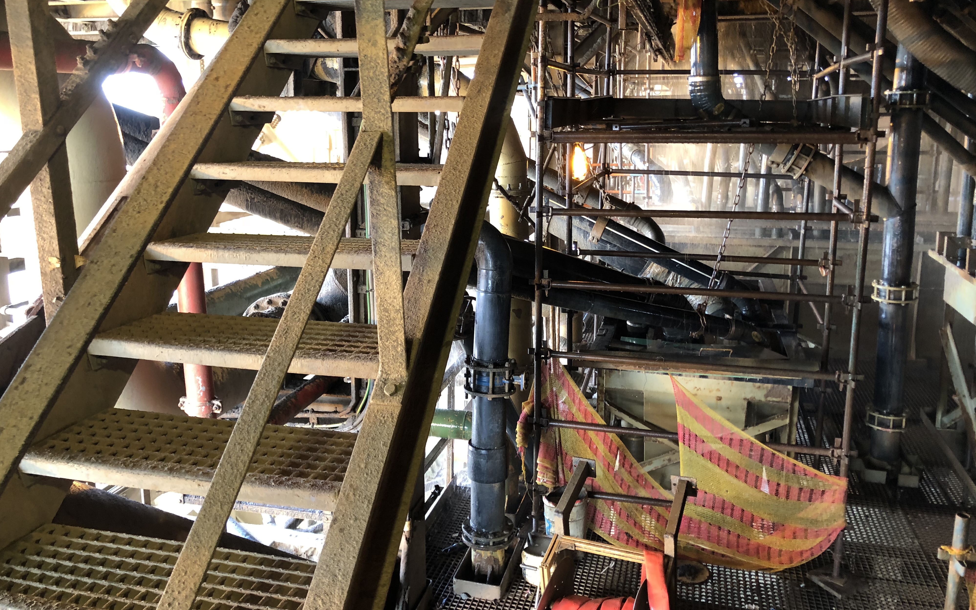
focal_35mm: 30
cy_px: 259
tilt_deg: -11.0
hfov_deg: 62.9
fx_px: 798
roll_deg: -1.1
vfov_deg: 41.7
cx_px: 485
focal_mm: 3.99
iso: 50
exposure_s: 1/17
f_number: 1.8
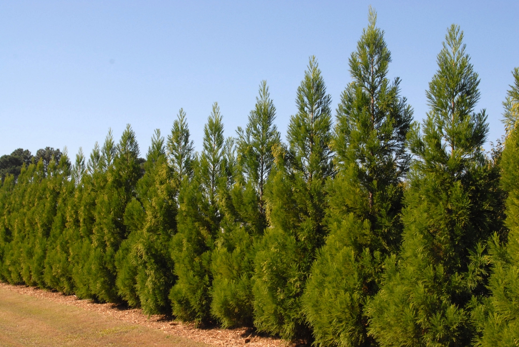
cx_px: 260
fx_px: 758
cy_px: 174
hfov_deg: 37.8
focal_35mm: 52
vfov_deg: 25.8
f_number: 10
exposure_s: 1/400
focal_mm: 35
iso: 400
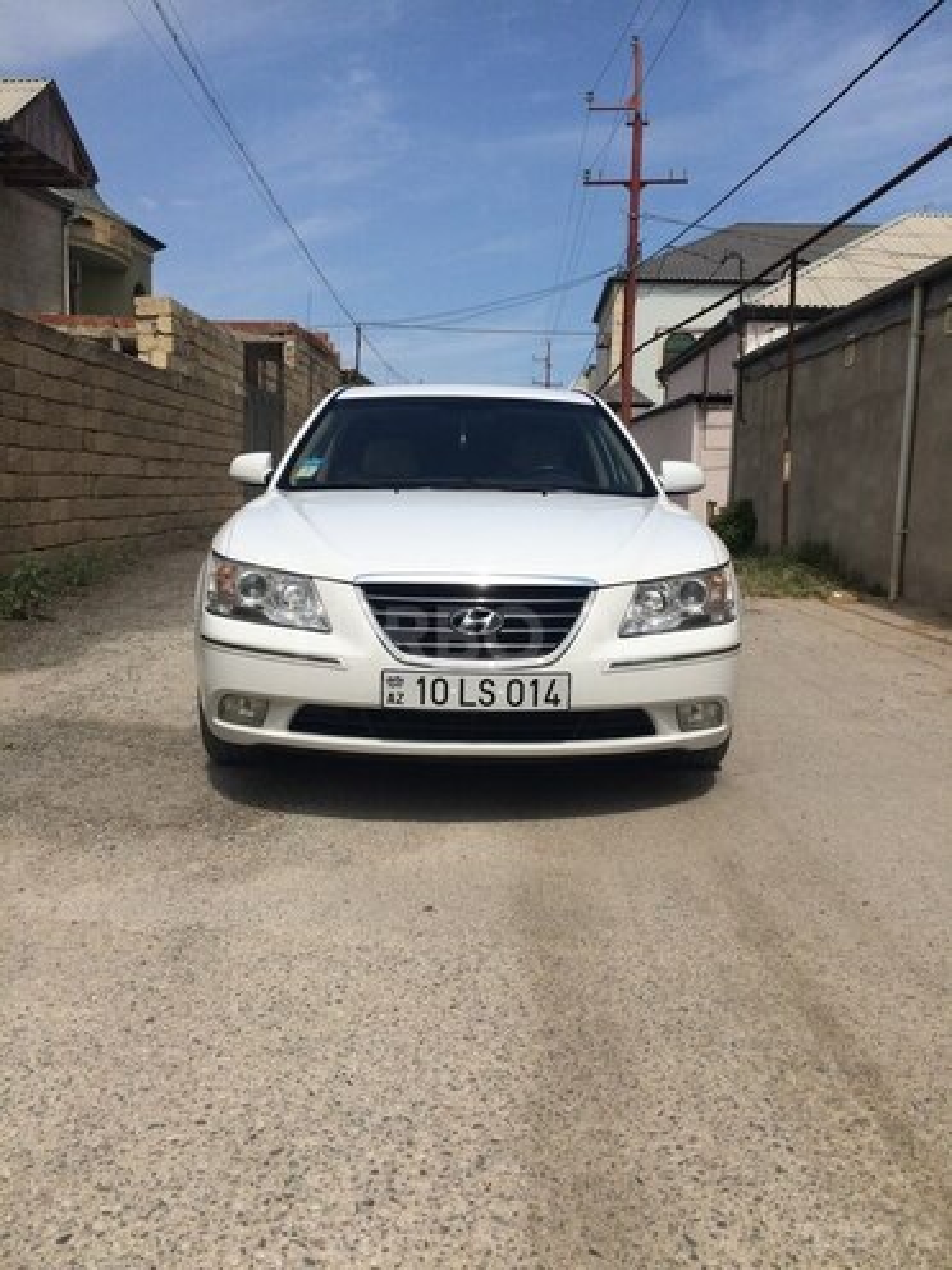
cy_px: 635
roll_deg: -1.5
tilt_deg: -8.0
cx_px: 476
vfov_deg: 61.7
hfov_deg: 48.2
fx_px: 1063
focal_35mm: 29
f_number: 2.2
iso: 32
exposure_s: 1/5128
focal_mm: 4.15
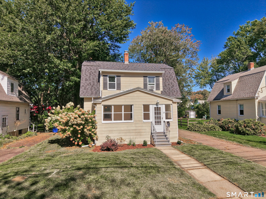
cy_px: 100
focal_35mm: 24
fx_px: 184
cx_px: 133
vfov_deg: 56.8
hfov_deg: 71.6
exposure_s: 1/2500
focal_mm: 8.7
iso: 210
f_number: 1.8
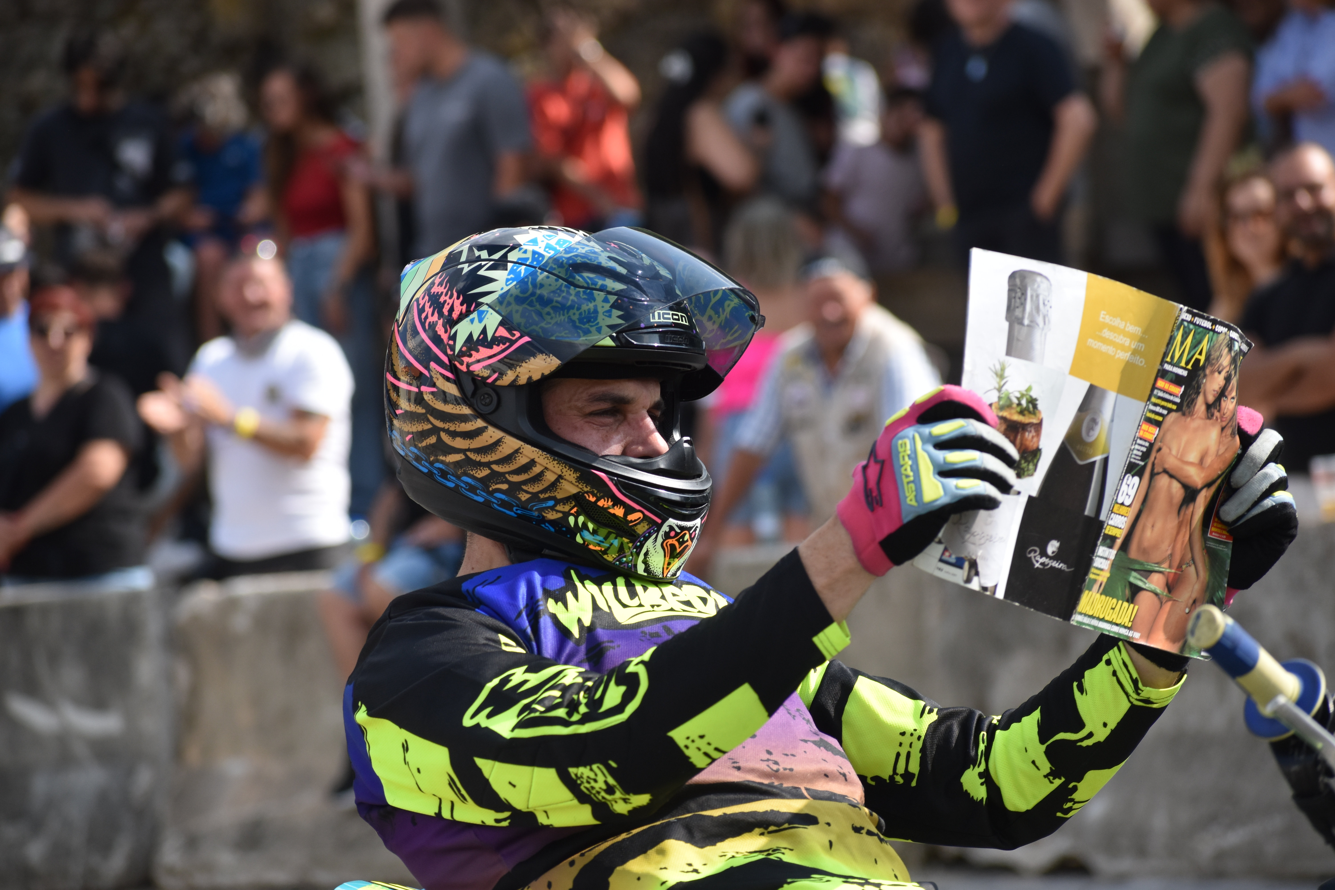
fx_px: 7787
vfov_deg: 6.5
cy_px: 445
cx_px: 668
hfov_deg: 9.8
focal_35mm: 210
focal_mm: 140
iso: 400
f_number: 5
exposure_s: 1/1250
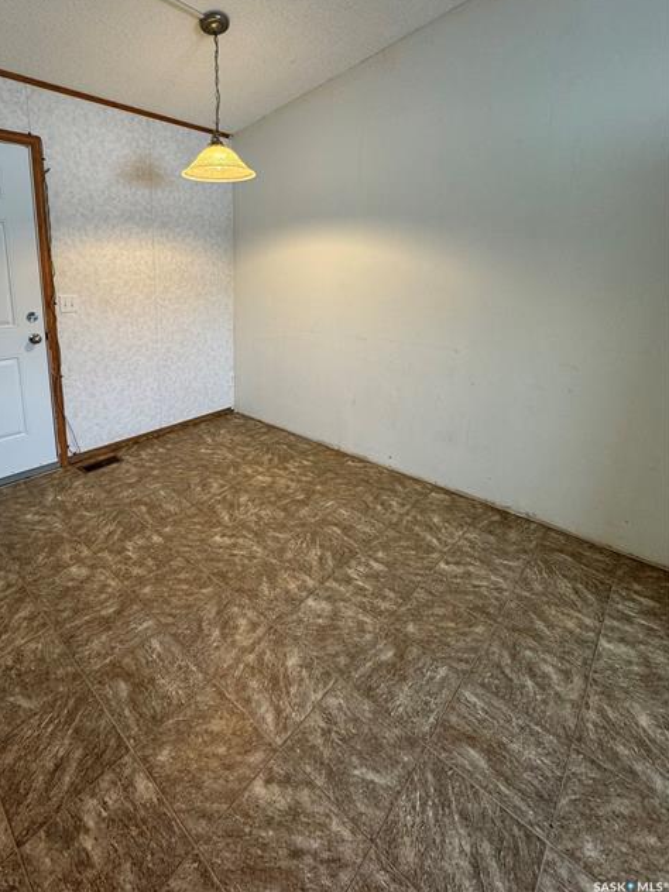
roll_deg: -0.9
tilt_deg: -12.7
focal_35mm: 17
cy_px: 351
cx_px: 265
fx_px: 438
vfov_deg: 89.7
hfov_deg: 73.9
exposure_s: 1/60
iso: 160
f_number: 2.2
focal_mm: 2.22
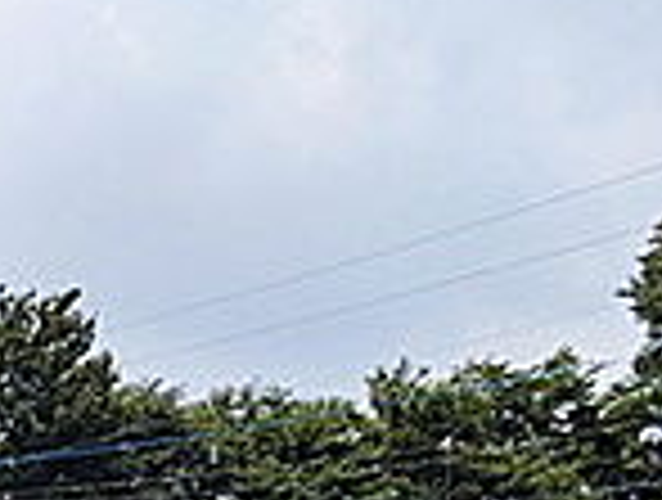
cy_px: 766
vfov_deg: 21.3
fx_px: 1093
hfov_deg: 25.5
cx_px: -329
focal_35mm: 57
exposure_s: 1/3704
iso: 52
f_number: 2.2
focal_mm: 1.83
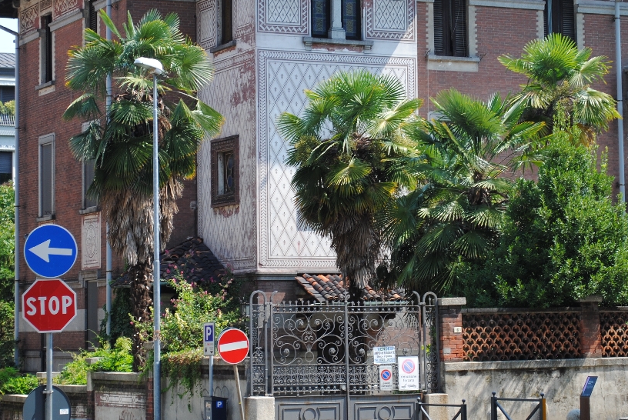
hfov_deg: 18.1
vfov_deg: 12.1
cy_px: 169
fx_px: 1973
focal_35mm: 113
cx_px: 336
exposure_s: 1/160
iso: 100
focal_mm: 48
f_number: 6.3
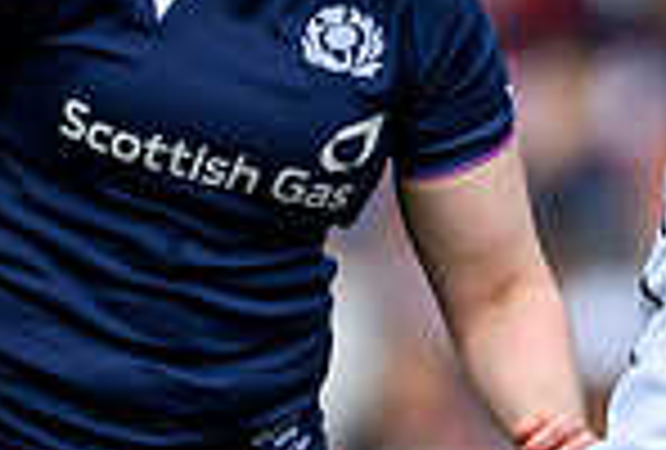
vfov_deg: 0.3
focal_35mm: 4190
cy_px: 609
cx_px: 1519
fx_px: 77833
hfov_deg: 0.5
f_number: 4.5
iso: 500
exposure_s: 1/2000
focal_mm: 560
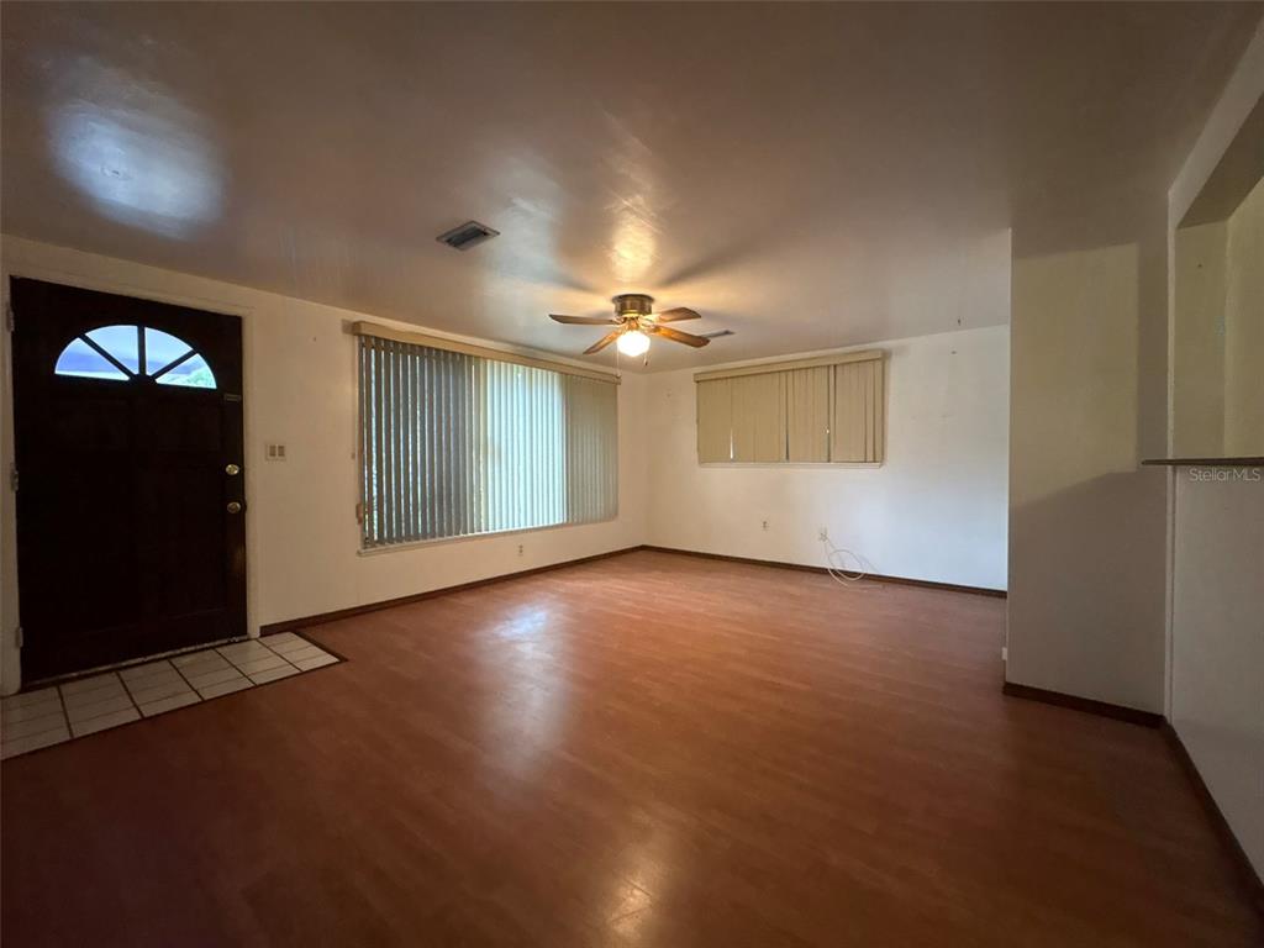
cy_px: 474
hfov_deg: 102.1
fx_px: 511
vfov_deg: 85.7
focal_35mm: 14
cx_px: 632
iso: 640
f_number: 2.2
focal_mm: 2.22
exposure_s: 1/60
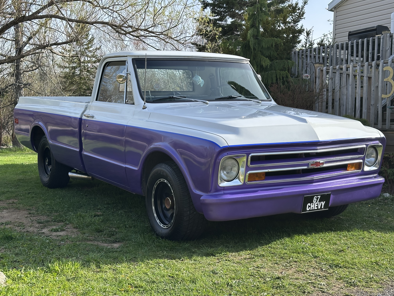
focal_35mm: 48
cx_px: 197
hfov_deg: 39.7
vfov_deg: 30.3
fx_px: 546
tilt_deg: -0.5
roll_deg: -2.4
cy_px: 148
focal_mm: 6.86
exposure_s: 1/1475
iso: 64
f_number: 1.78
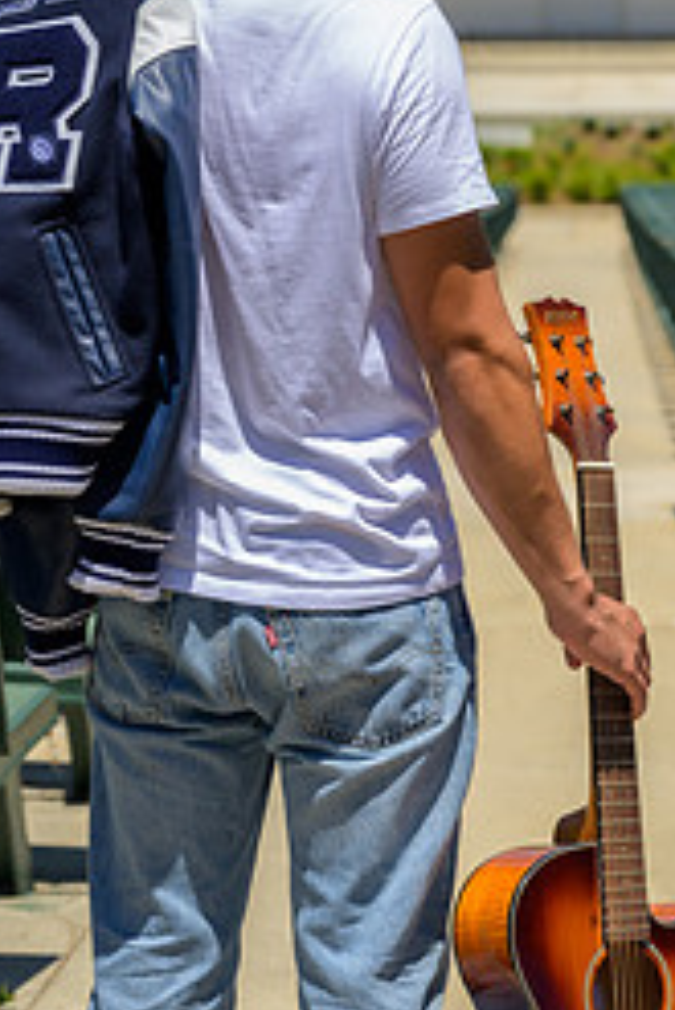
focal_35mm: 111
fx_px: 3117
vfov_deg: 18.4
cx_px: 417
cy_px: 442
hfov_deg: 12.4
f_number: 4
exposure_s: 1/8000
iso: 800
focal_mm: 61
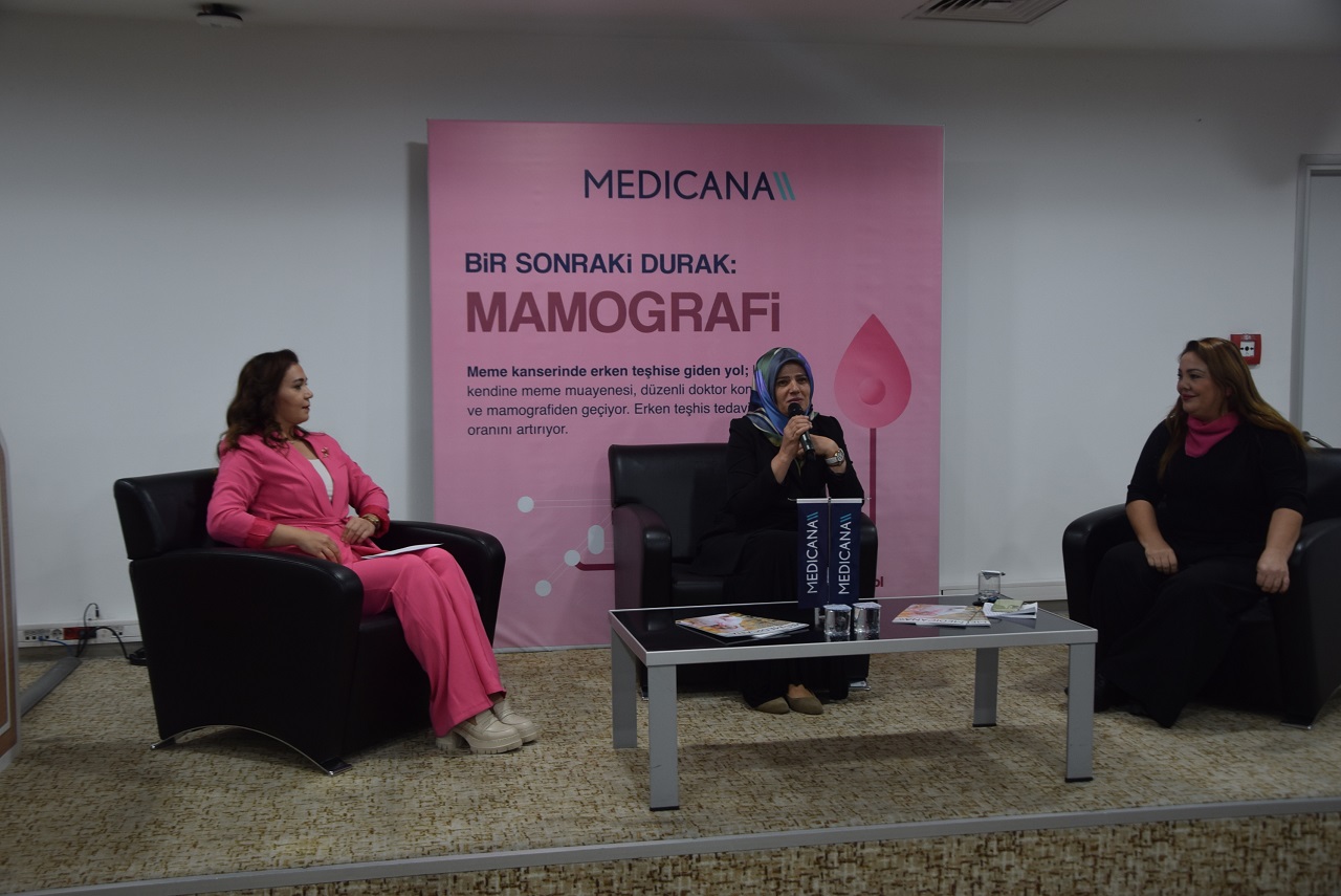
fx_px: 1454
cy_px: 448
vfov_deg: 34.3
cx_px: 670
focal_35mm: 39
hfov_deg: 49.5
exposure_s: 1/60
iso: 400
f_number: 4
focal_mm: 26
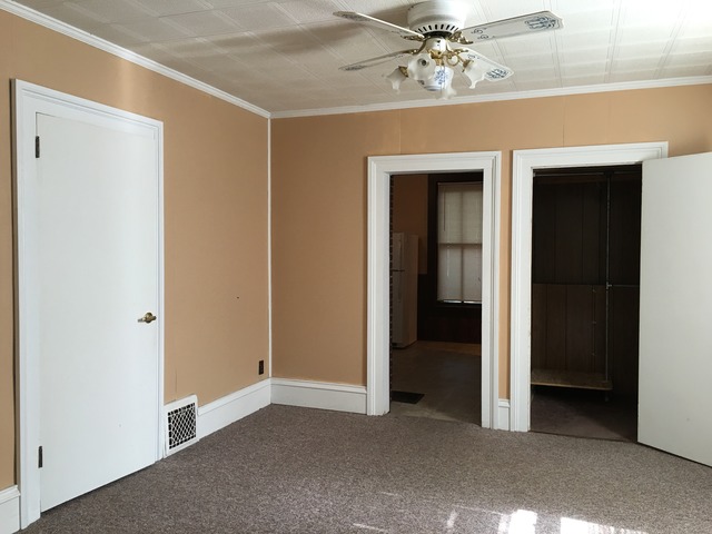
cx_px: 356
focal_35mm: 29
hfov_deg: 61.7
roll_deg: -1.1
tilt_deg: -0.5
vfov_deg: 48.2
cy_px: 267
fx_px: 596
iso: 25
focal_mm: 4.15
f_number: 2.2
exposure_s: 1/15
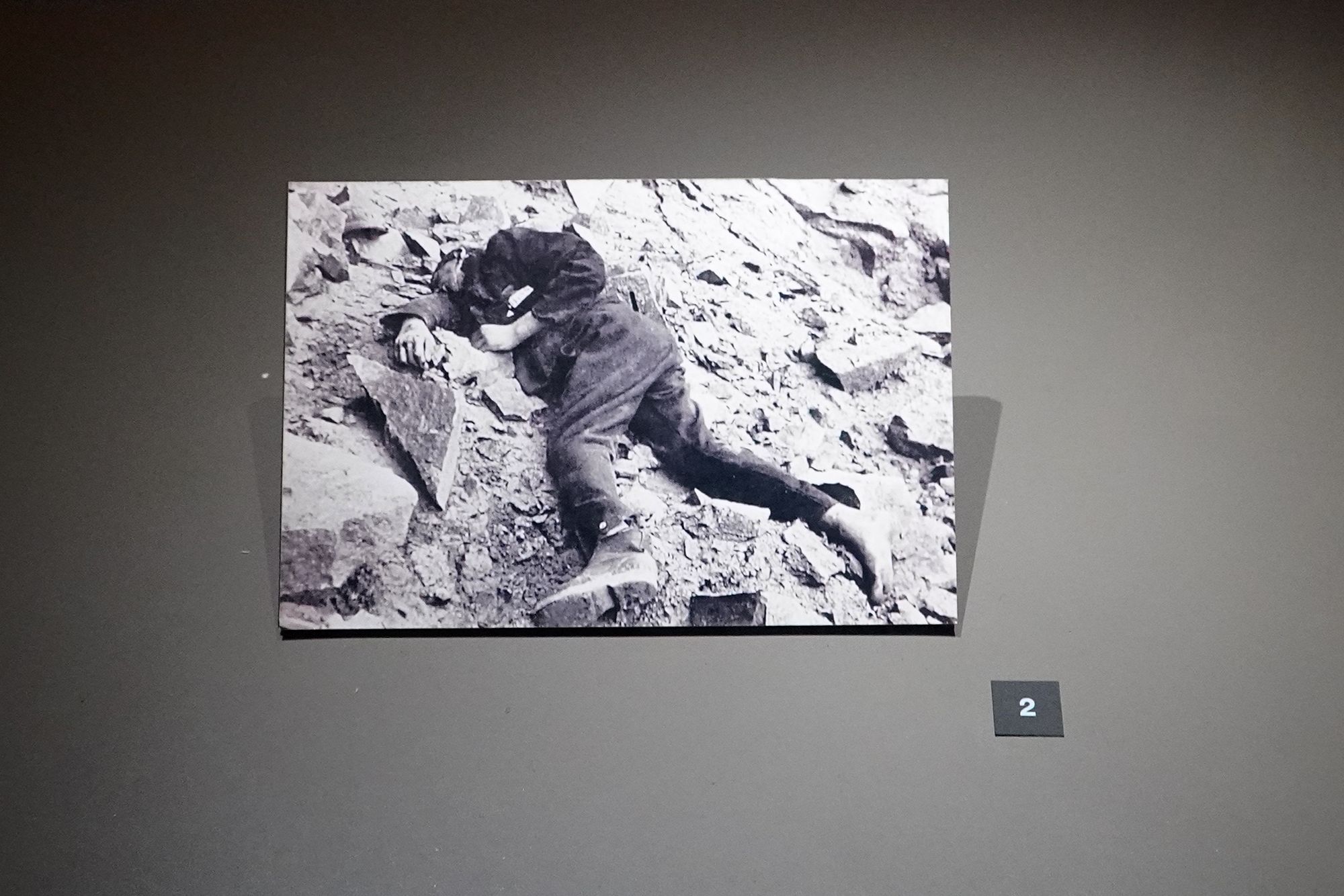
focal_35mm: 24
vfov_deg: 53.1
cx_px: 672
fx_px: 896
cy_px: 448
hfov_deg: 73.7
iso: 6400
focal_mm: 24
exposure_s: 1/80
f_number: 5
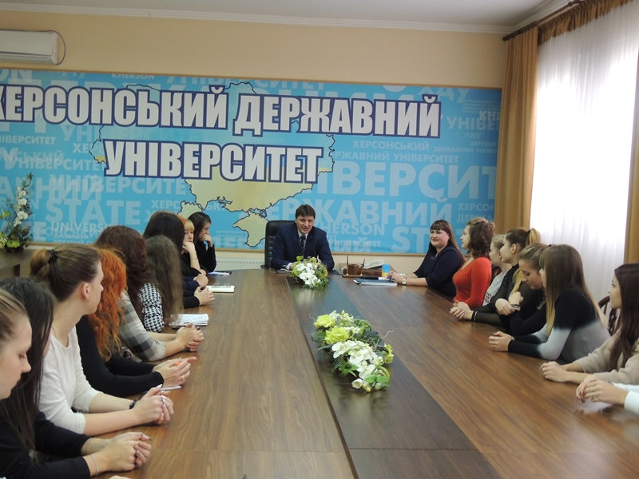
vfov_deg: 30.9
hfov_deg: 40.4
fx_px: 868
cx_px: 320
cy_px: 240
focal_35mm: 47
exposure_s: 1/15
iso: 400
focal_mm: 8.3
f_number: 3.5
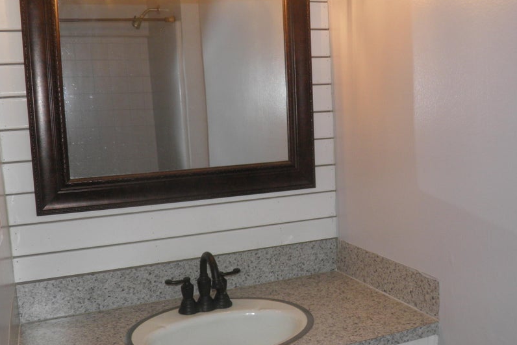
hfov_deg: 49.5
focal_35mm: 39
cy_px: 168
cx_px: 265
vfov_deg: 34.2
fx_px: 560
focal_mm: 6.3
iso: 100
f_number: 3.1
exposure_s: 1/50
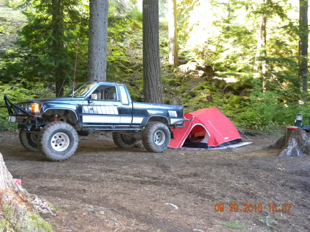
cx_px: 155
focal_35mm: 33
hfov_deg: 55.4
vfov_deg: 42.9
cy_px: 116
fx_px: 296
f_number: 2.8
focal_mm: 5.9
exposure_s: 1/30
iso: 432
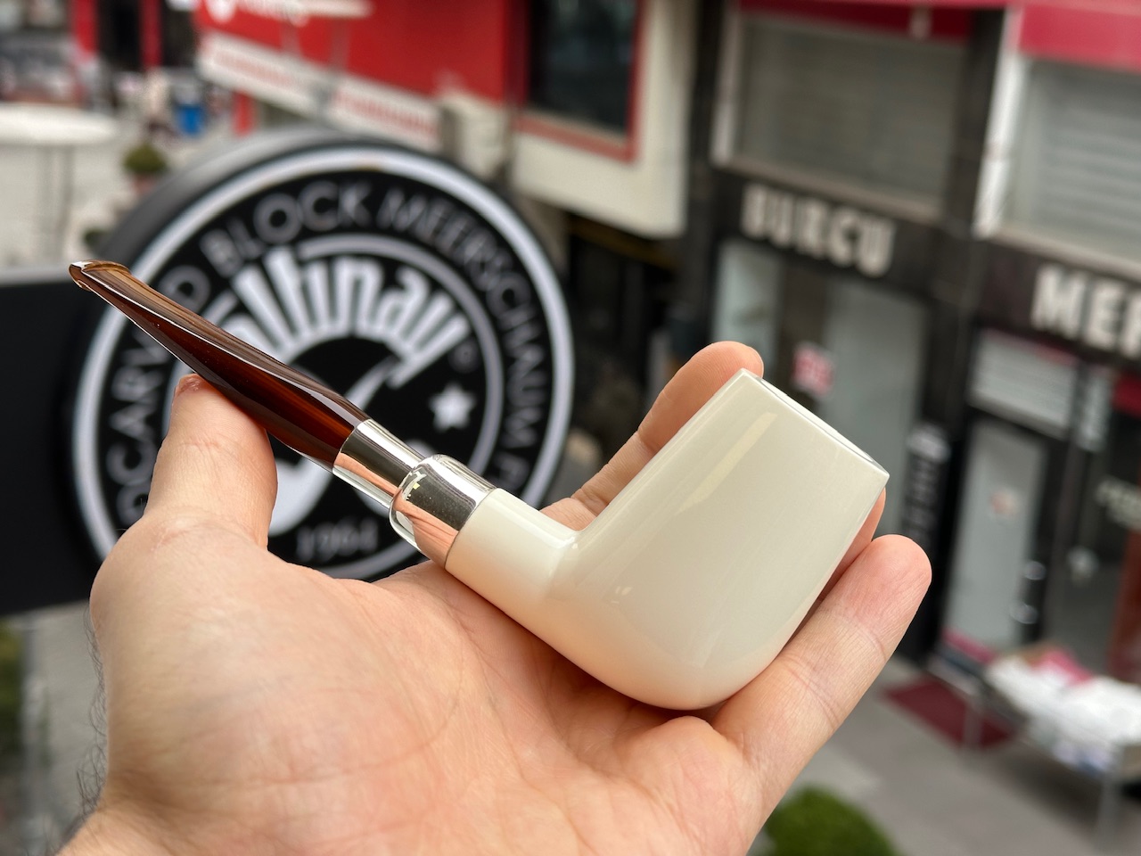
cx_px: 570
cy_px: 428
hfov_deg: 39.7
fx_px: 1582
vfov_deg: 30.3
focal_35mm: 48
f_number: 1.78
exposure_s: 1/646
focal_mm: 6.86
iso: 64
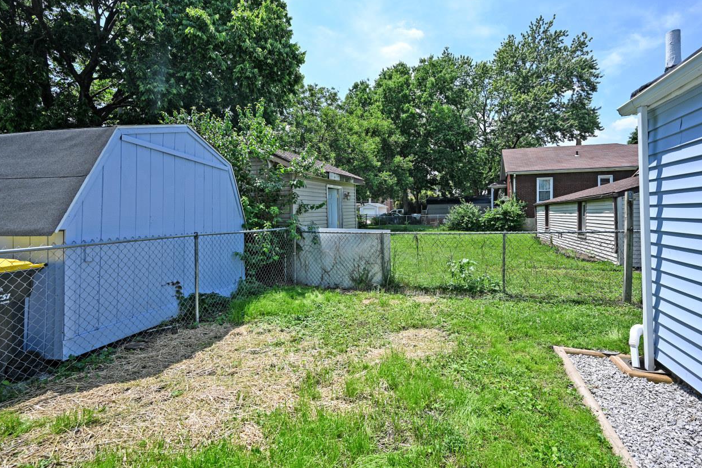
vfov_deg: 70.4
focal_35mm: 17
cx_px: 375
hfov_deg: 93.1
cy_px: 218
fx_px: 332
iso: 100
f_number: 6.3
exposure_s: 1/320
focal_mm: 14
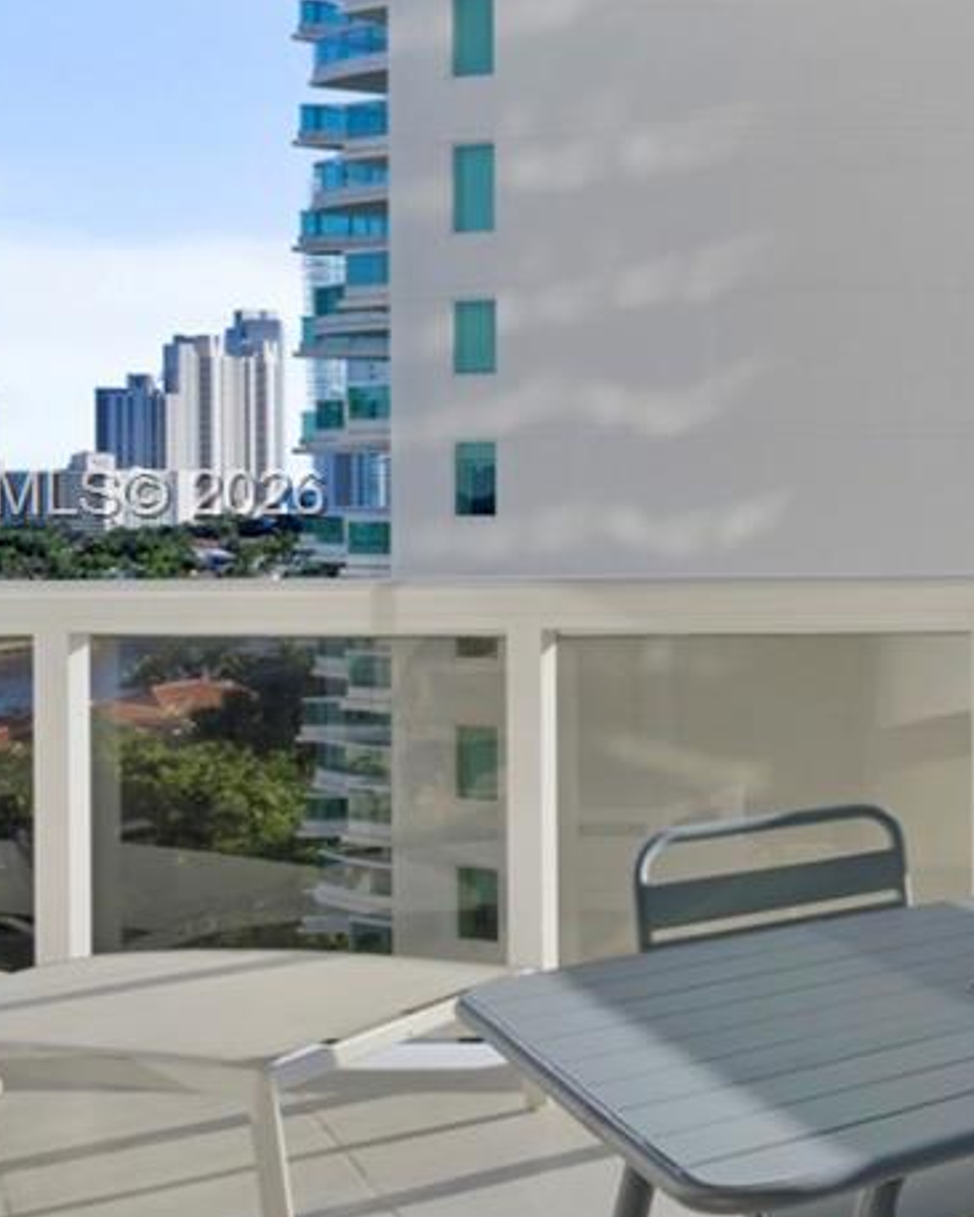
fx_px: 1656
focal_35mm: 46
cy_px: 498
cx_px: 1626
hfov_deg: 23.0
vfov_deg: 40.2
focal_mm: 14
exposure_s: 1/40
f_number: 14
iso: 100
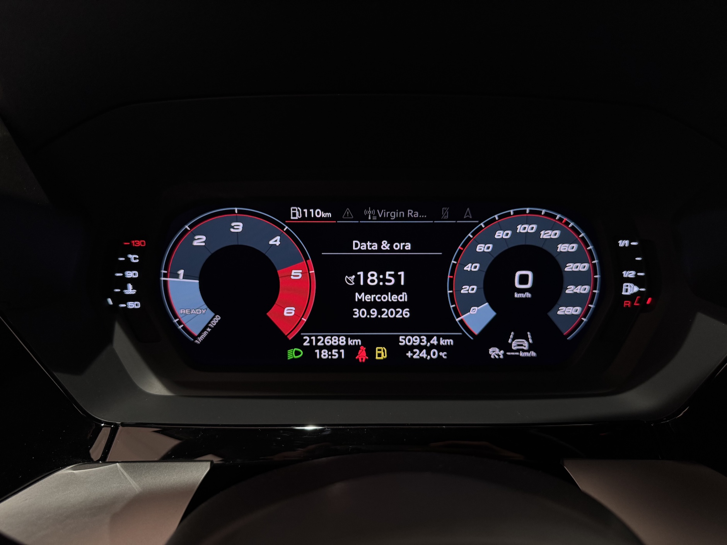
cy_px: 272
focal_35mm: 24
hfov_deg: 71.6
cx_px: 364
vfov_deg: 56.8
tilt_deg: -17.8
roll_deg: +0.0
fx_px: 504
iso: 200
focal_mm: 6.76
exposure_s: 1/49
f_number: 1.78
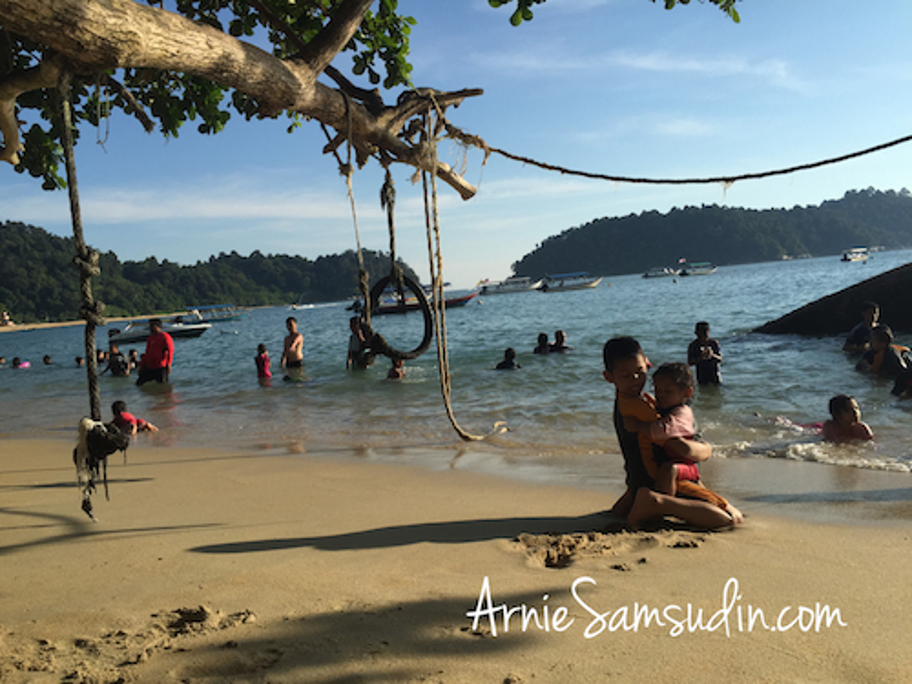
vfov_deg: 48.2
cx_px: 456
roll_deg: +3.6
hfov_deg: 61.7
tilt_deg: -2.9
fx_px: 764
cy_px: 342
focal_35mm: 29
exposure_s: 1/2475
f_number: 2.2
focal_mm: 4.15
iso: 32
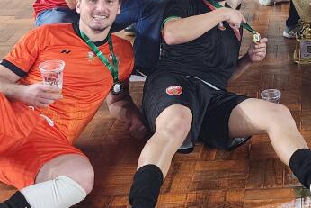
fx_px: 717
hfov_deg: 23.1
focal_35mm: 83
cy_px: -84
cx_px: 339
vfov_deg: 15.5
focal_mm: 6.4
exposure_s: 1/60
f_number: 1.8
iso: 640
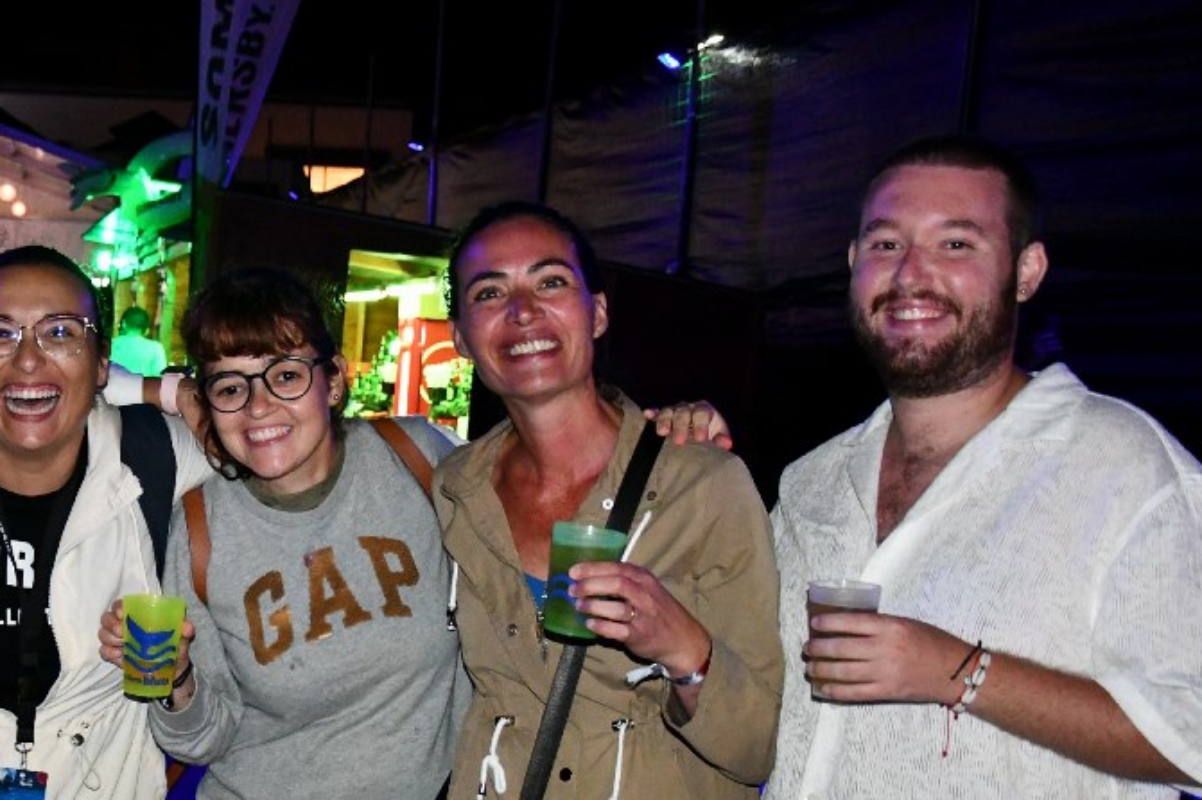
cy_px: 578
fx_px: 1835
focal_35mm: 55
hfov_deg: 35.6
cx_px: 327
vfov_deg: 24.4
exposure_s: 1/60
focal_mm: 24
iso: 6400
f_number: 3.8
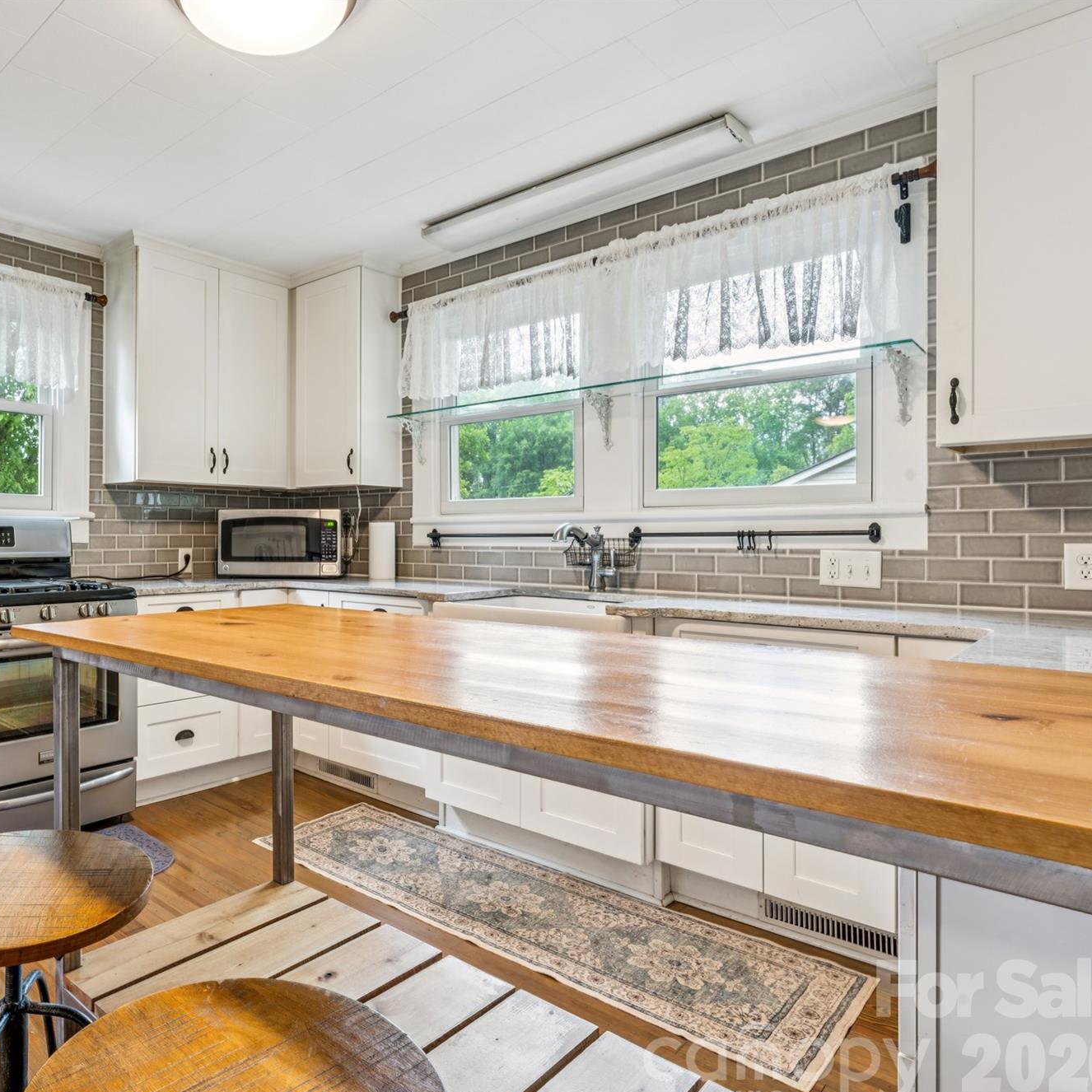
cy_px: 560
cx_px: 296
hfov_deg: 66.8
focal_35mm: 22
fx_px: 773
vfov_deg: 70.5
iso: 100
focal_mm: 16.5
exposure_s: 1.6
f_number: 13
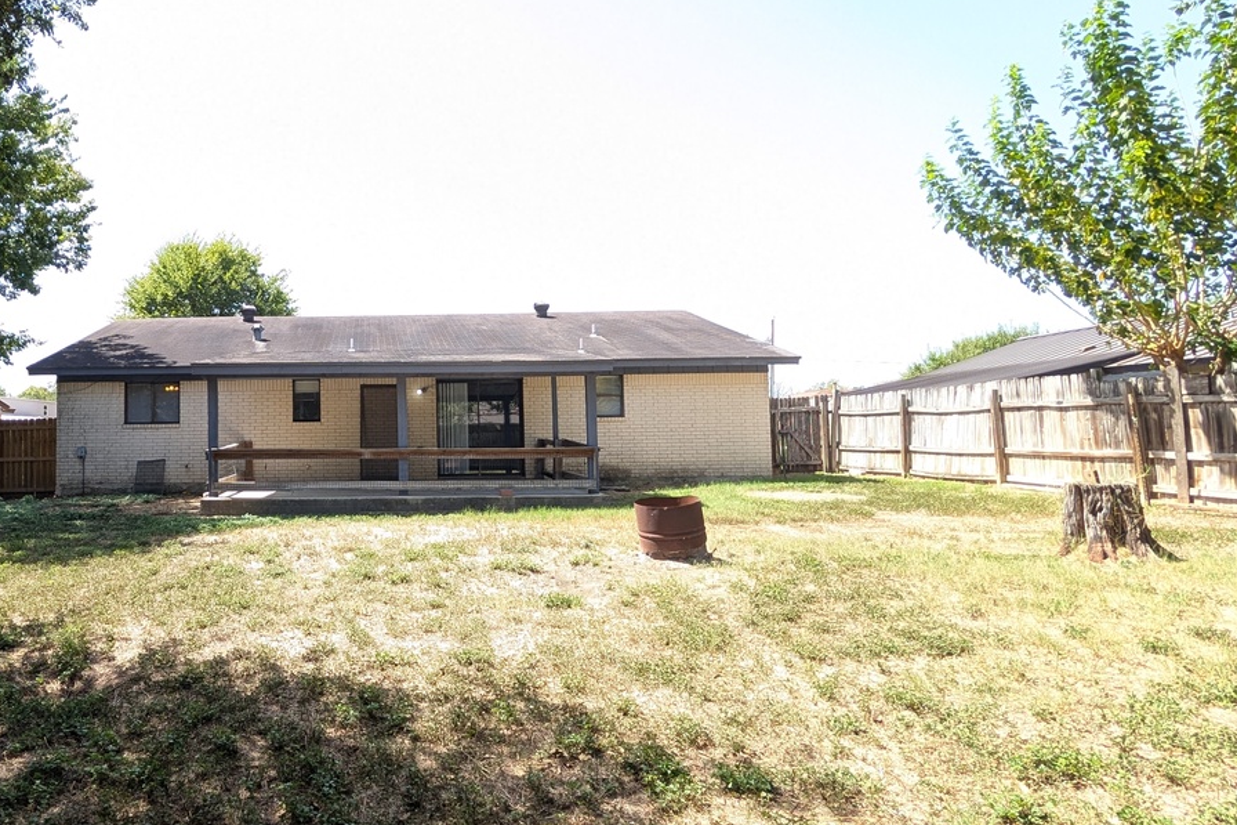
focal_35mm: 20
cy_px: 397
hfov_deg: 79.3
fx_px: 687
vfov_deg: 61.9
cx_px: 352
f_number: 1.7
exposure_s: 1/513
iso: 48
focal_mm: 2.02
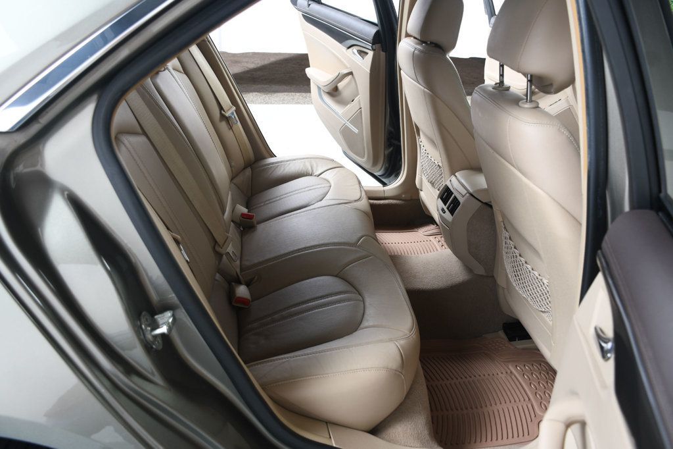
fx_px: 561
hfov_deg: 61.9
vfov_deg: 43.6
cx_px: 336
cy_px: 224
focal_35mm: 30
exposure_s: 1/160
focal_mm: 20
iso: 100
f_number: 4.5
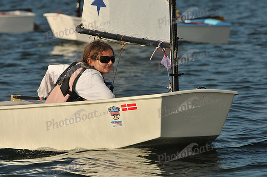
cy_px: 88
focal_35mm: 600
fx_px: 4444
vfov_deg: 2.3
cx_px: 134
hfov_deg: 3.4
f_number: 10
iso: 200
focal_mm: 400
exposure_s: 1/800
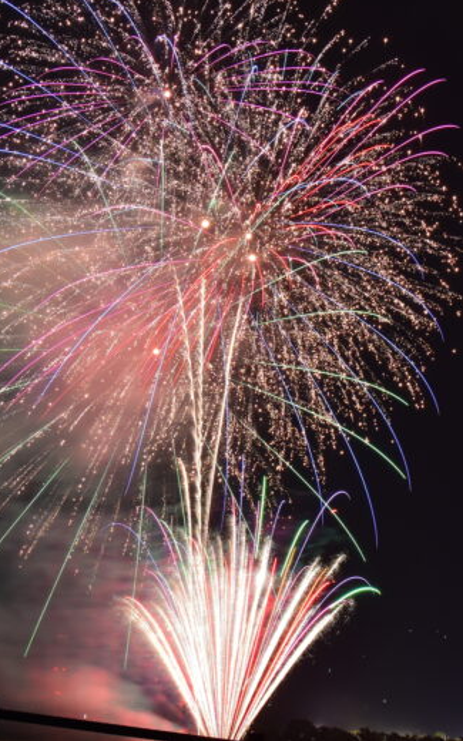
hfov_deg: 27.4
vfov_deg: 42.6
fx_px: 949
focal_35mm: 47
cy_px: 363
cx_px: 245
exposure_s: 10.4
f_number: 11
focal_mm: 20
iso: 100
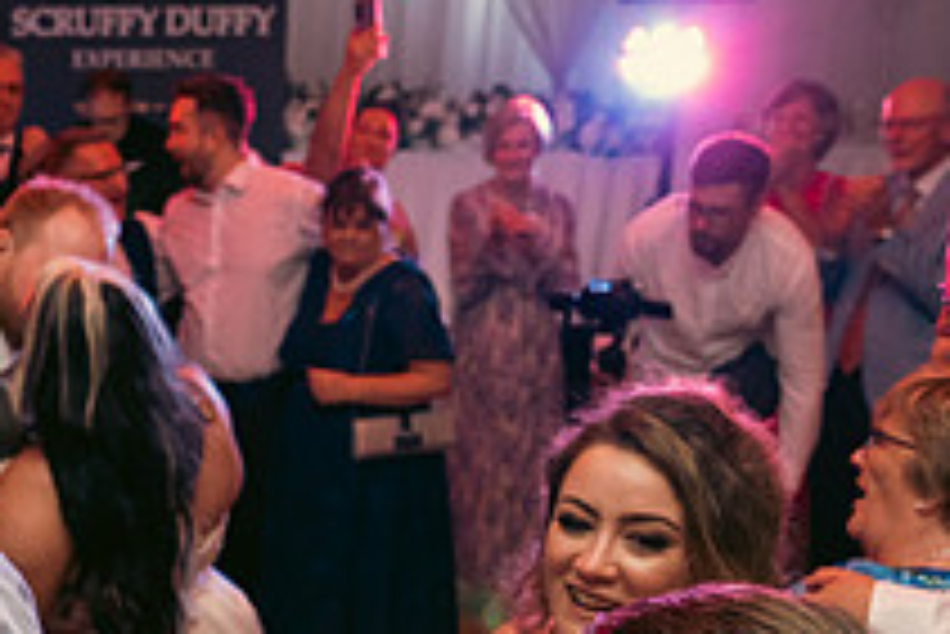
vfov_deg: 20.2
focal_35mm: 66
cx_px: 23
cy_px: 578
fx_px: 1743
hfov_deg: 28.8
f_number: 3.5
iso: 2500
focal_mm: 24
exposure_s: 1/160
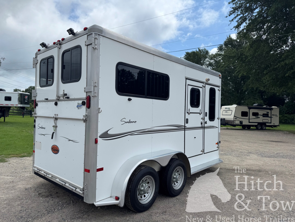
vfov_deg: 56.8
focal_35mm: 24
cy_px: 111
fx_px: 205
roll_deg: -2.7
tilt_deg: +1.2
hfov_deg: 71.6
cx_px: 148
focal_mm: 6.76
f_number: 1.78
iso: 80
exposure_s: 1/7092
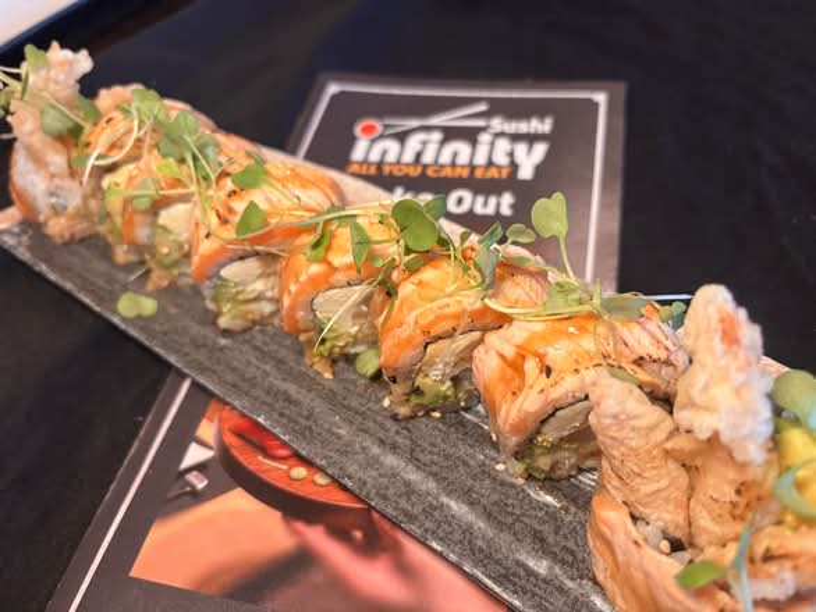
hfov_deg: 67.3
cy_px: 306
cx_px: 408
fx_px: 613
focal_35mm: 26
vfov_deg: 53.1
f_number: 1.6
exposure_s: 1/60
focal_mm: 5.96
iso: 250
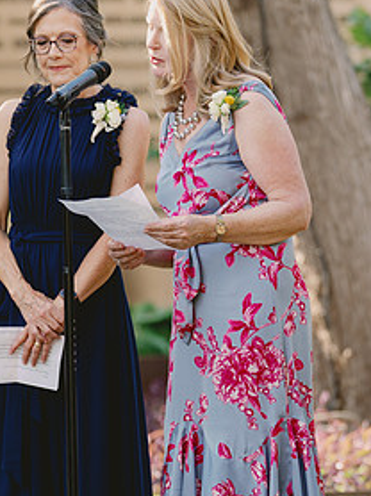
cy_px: 332
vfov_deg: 5.4
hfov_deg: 4.0
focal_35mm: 369
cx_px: 130
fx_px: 5281
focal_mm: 158
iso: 200
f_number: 3.5
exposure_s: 1/250
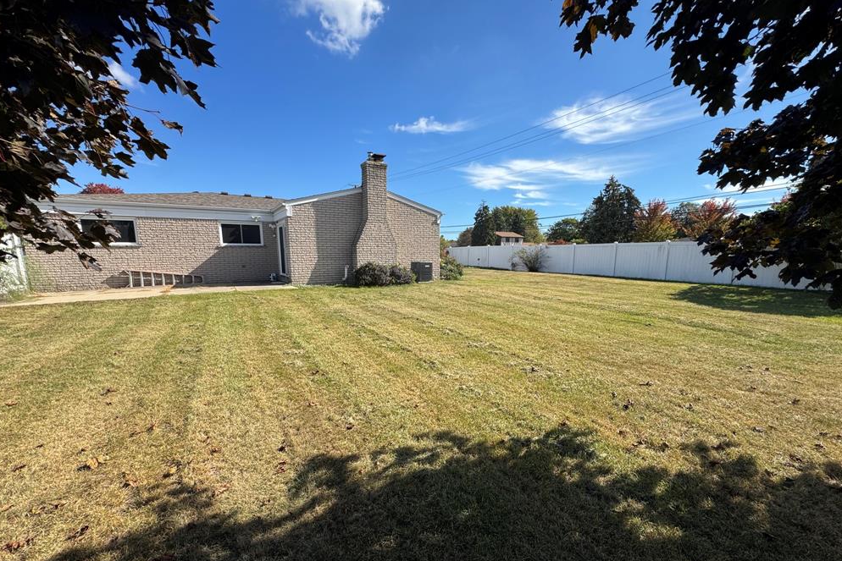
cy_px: 311
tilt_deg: -10.2
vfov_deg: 77.1
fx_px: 351
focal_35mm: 15
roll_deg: +0.0
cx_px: 427
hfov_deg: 100.4
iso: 50
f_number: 2.2
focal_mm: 2.22
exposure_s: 1/1323
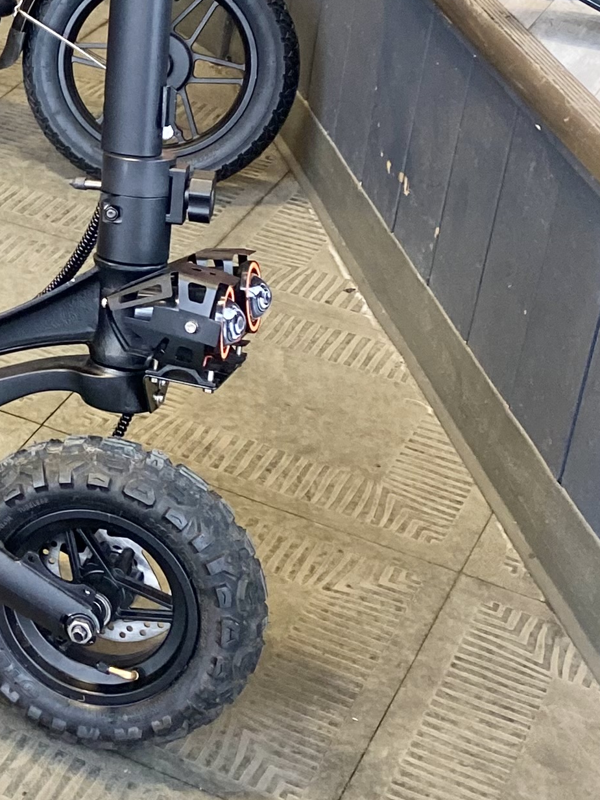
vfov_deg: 22.7
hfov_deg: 15.6
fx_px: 1964
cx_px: -372
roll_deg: -1.9
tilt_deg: -23.2
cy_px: 148
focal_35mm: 85
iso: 200
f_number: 1.8
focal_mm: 4.25
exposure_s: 1/60
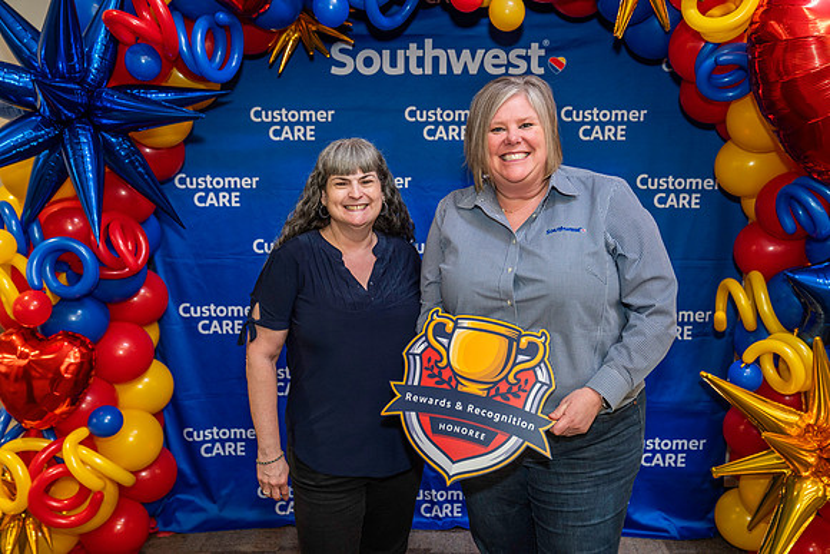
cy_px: 277
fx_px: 830
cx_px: 415
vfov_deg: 36.9
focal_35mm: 36
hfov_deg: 53.1
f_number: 4
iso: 1250
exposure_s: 1/160
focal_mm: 36
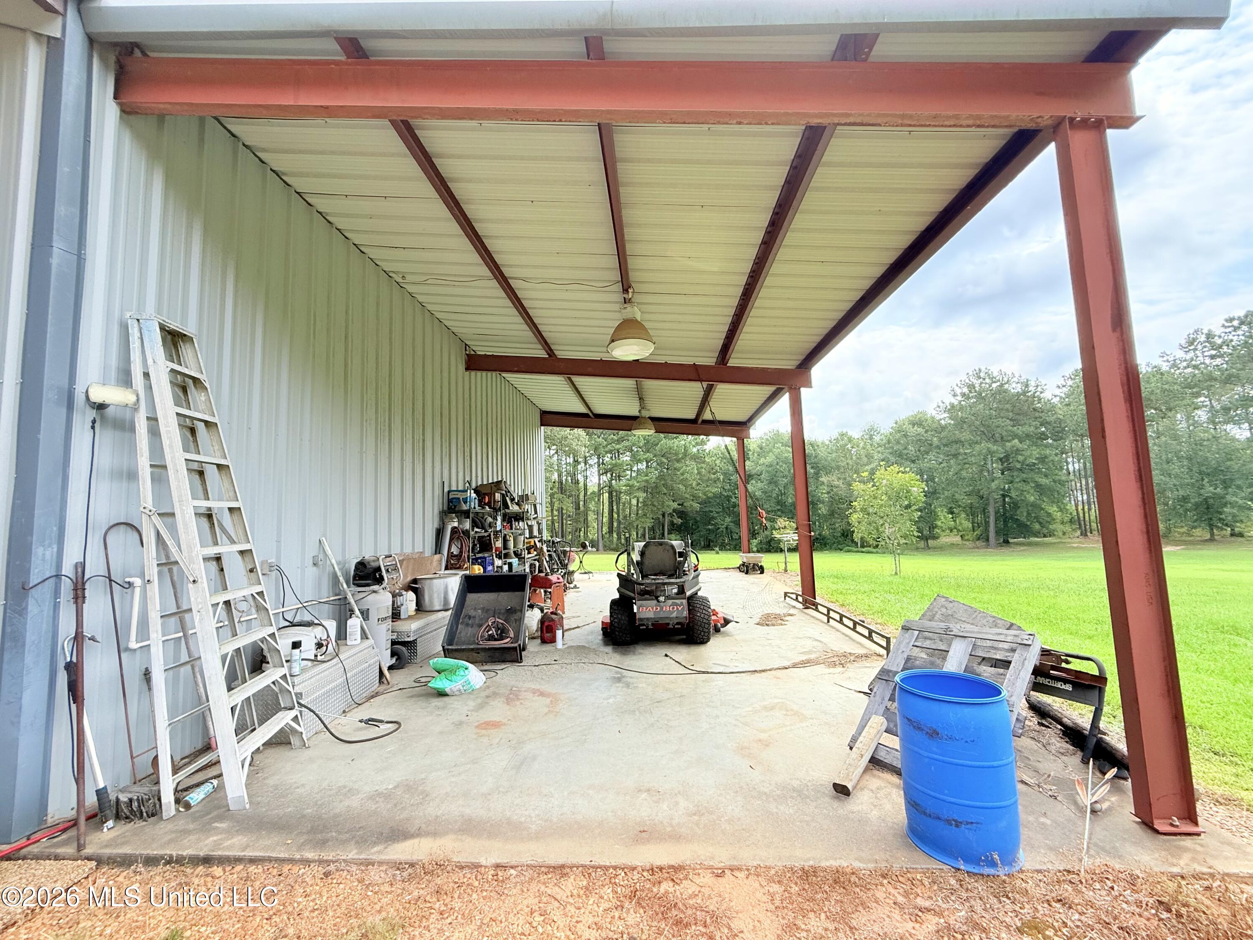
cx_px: 626
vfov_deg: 85.7
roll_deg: +2.4
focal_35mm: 14
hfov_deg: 102.1
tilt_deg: +5.6
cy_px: 470
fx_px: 507
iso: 64
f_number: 2.2
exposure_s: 1/664
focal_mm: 2.22
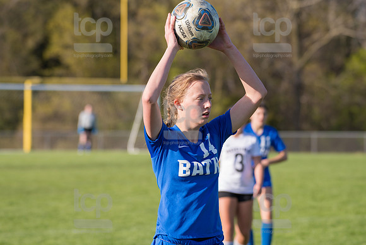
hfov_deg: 10.3
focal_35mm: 200
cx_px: 183
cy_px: 122
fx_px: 2034
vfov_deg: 6.9
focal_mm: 200
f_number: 5.6
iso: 500
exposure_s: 1/1600
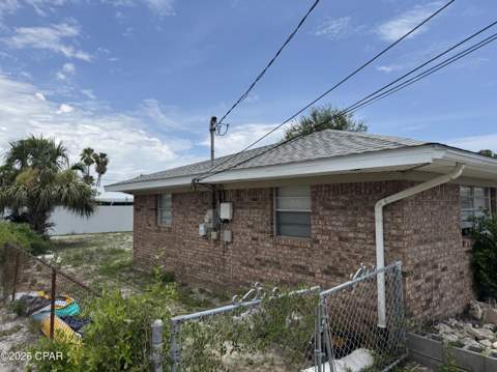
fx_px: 344
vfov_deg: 56.7
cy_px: 186
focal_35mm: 24
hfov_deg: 71.7
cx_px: 248
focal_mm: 6.76
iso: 80
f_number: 1.78
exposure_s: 1/5814
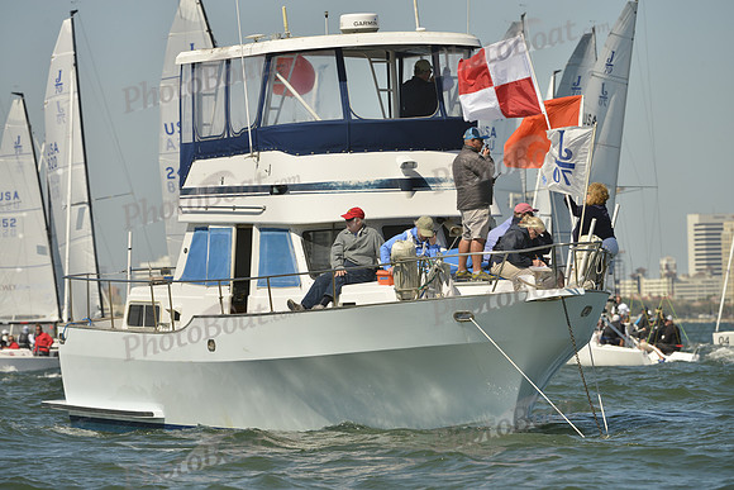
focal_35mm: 310
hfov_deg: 6.6
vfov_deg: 4.4
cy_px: 245
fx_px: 6322
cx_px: 367
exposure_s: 1/1250
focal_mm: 310
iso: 280
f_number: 8
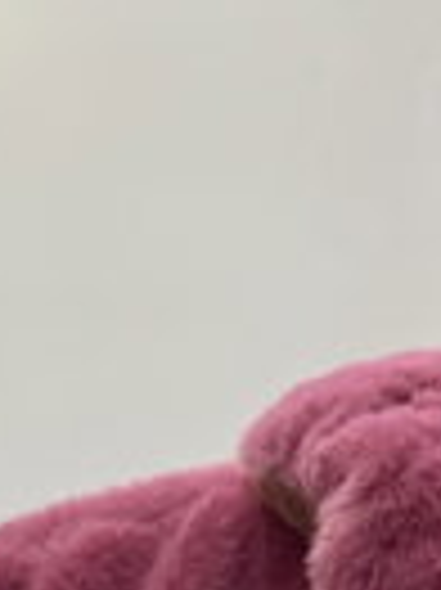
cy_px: 1038
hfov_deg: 14.9
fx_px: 1667
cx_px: 405
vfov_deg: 16.9
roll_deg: -7.5
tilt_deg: +14.8
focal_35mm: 98
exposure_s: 1/50
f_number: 1.78
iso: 320
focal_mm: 6.76
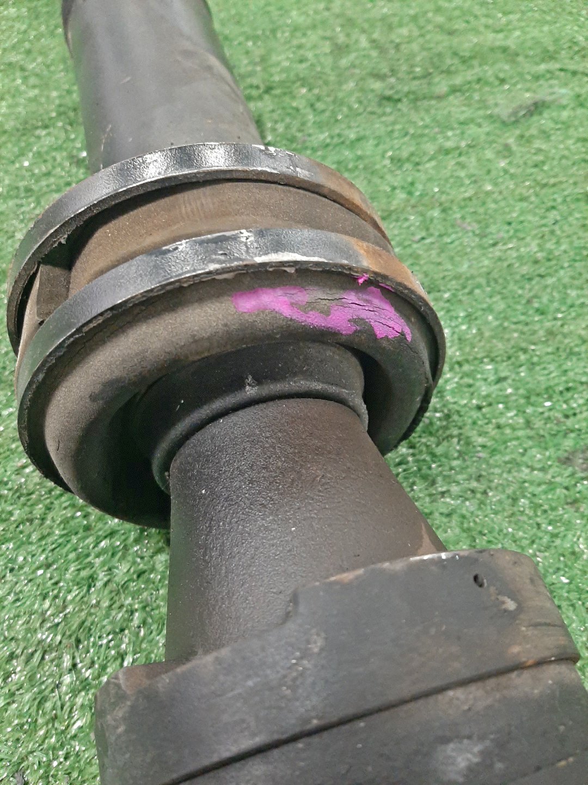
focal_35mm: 26
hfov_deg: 53.1
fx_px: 589
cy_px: 392
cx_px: 294
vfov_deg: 67.3
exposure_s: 1/25
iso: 405
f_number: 1.7
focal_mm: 3.93
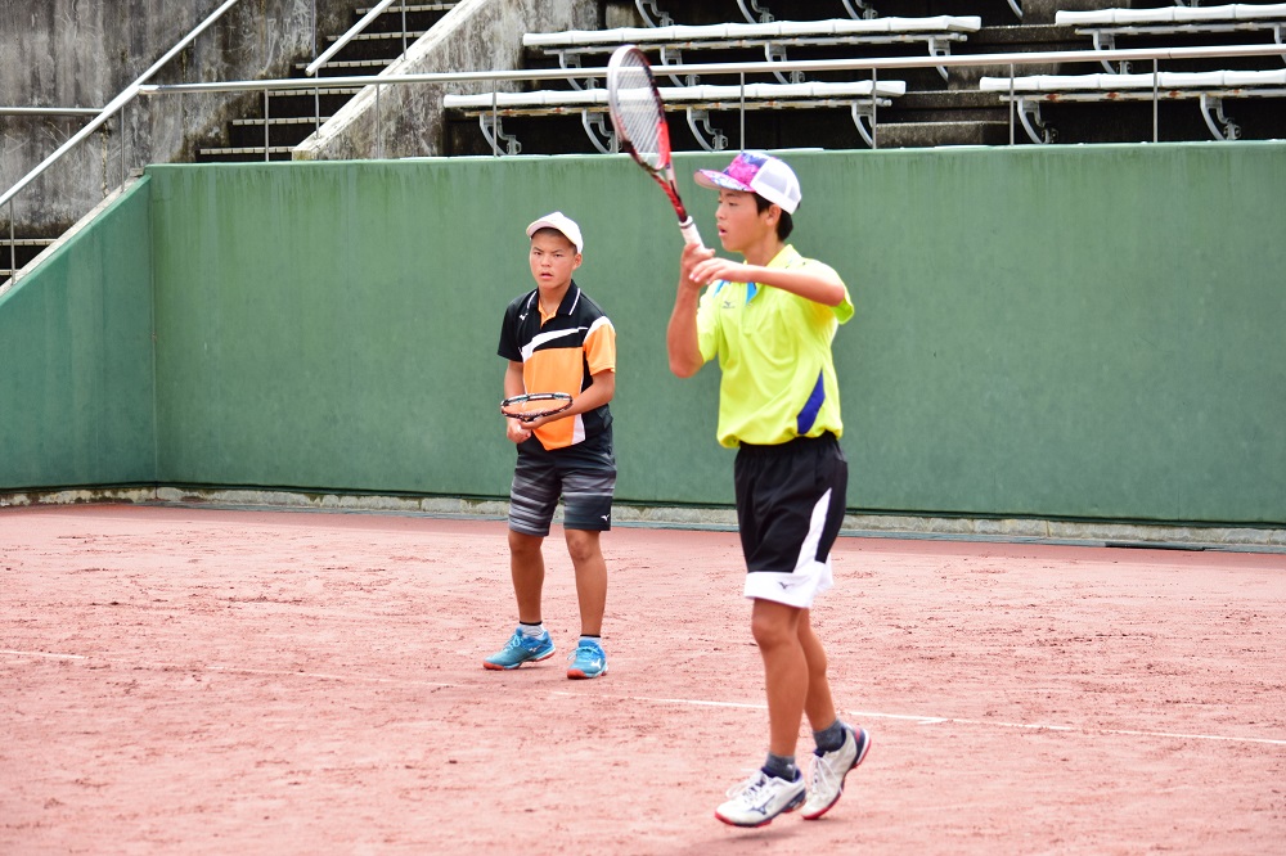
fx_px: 4606
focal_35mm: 129
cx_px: 643
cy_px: 428
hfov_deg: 15.9
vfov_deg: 10.6
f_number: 4.5
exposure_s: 1/1600
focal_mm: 86
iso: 640
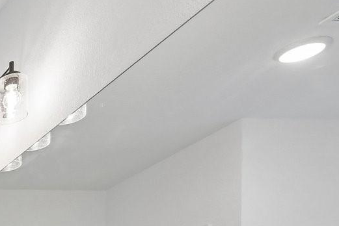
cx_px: -283
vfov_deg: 19.3
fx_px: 518
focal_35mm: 55
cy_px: 394
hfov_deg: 21.6
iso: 250
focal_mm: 14
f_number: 9
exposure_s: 1/20
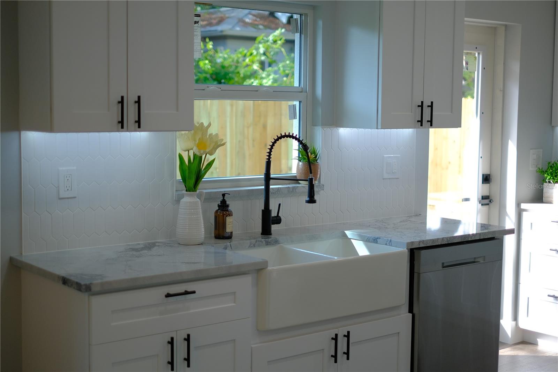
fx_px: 821
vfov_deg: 25.5
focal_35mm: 53
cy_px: 186
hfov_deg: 37.5
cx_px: 279
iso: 200
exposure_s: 1/640
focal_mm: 35
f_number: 1.4
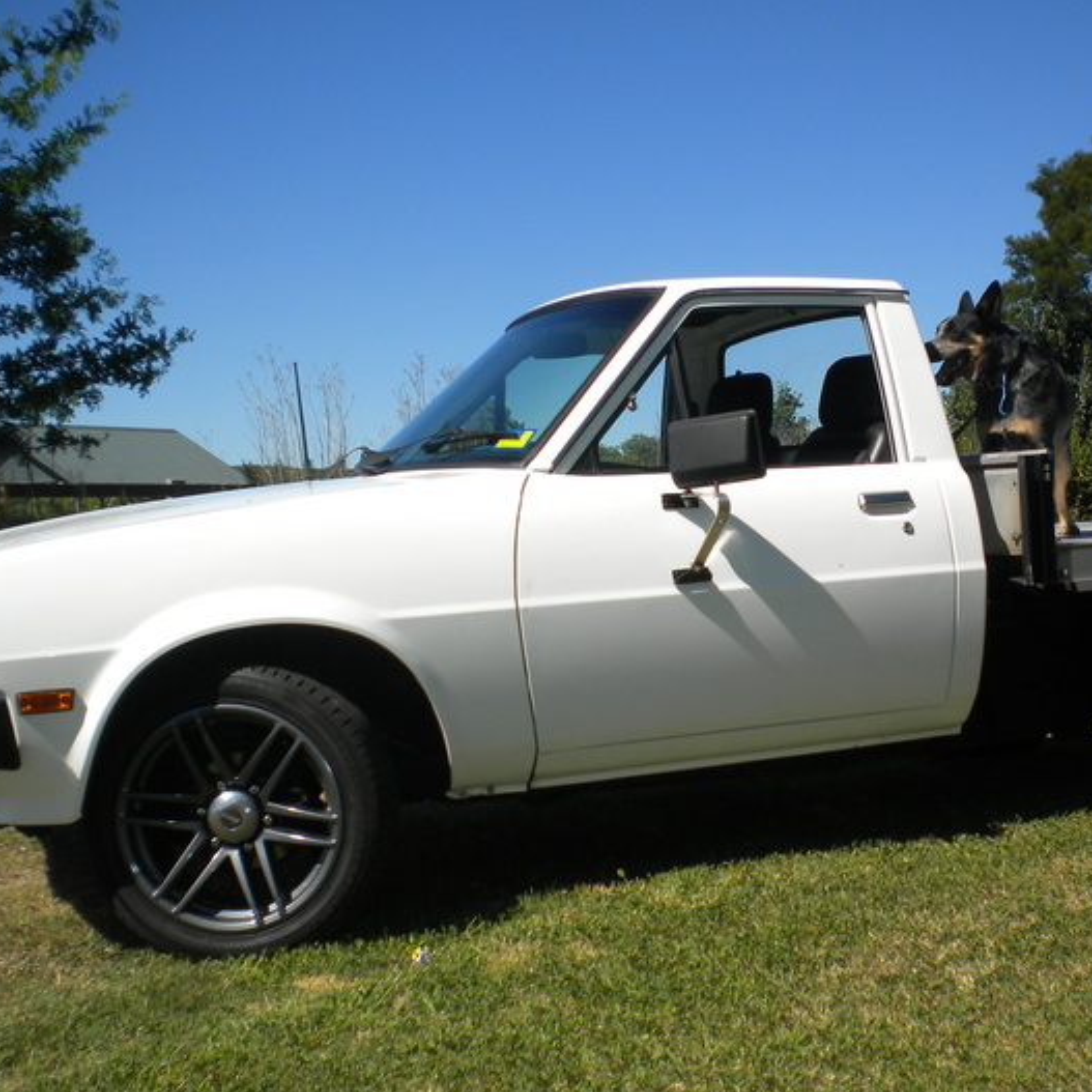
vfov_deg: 36.0
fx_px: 1677
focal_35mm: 47
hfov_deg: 35.7
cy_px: 620
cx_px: 719
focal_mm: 6.3
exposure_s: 1/926
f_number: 4.6
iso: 80
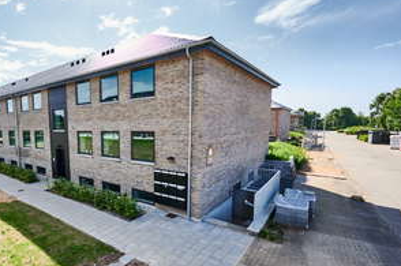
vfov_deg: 61.5
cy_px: 152
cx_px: 119
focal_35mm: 20
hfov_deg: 79.9
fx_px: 222
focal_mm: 14
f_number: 6.3
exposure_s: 1/500
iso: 200
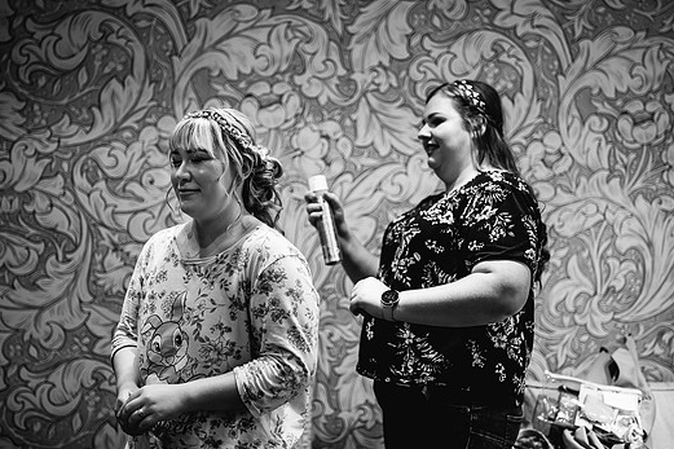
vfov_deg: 34.2
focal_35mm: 39
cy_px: 210
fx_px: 730
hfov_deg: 49.5
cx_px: 309
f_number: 1.4
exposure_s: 1/250
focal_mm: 35
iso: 320
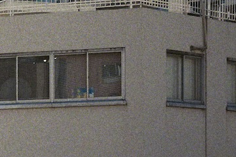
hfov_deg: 11.6
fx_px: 1022
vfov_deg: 8.6
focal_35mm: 156
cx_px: -258
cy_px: 216
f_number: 2
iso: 100
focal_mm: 35
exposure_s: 1/3200
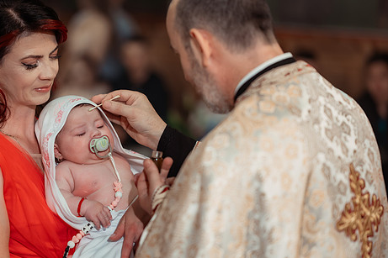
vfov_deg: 12.8
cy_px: 135
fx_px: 1153
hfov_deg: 19.1
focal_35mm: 107
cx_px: 151
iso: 1600
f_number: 2
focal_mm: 85
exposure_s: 1/250
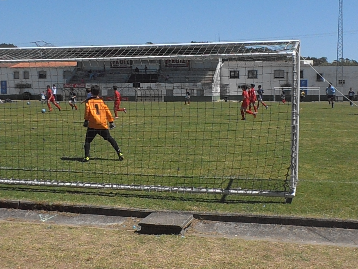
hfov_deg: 33.8
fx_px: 589
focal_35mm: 57
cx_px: 179
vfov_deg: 25.7
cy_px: 134
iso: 400
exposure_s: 1/640
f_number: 11
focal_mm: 10.04
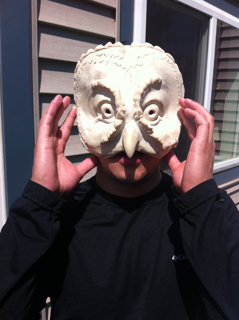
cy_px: 160
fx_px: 323
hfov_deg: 40.6
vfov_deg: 52.7
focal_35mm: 35
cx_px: 120
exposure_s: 1/1312
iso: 80
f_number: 2.8
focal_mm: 3.85
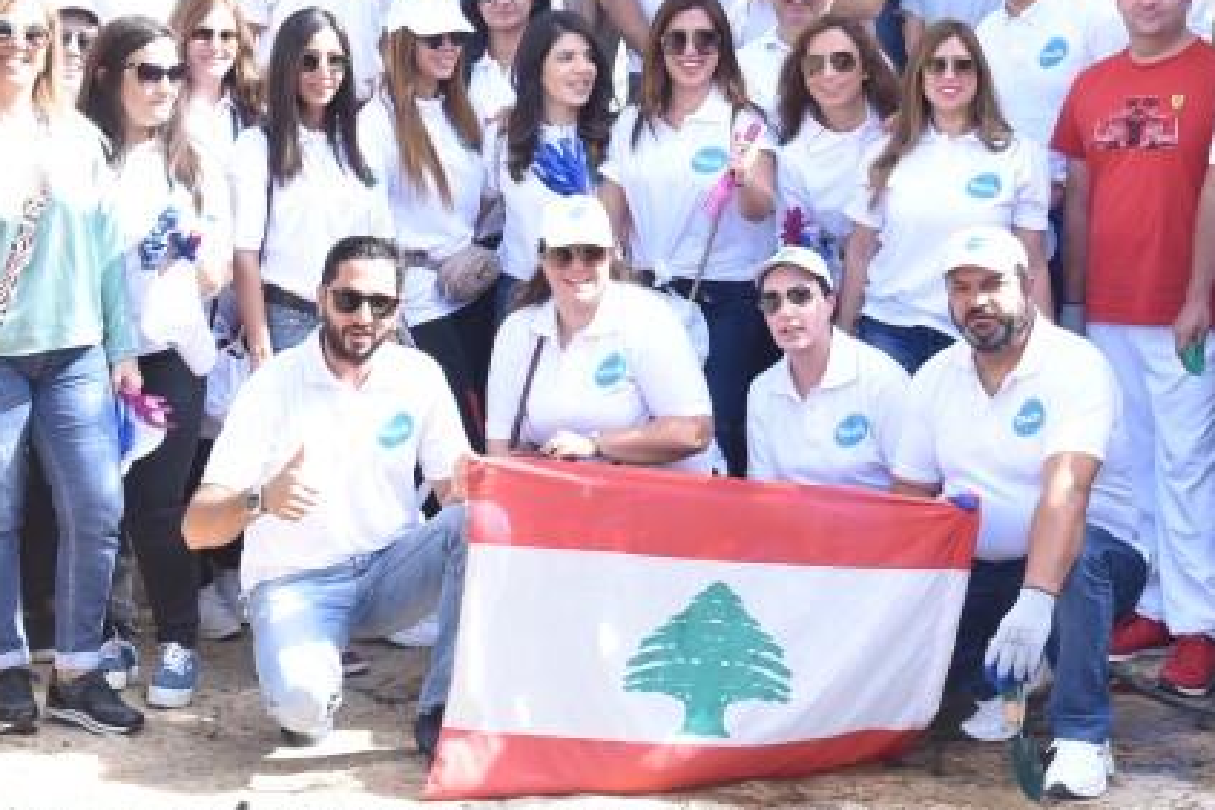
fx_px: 3105
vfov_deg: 14.7
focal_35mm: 92
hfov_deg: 22.1
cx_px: 810
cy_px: 65
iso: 640
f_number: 7.1
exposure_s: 1/250
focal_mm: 38
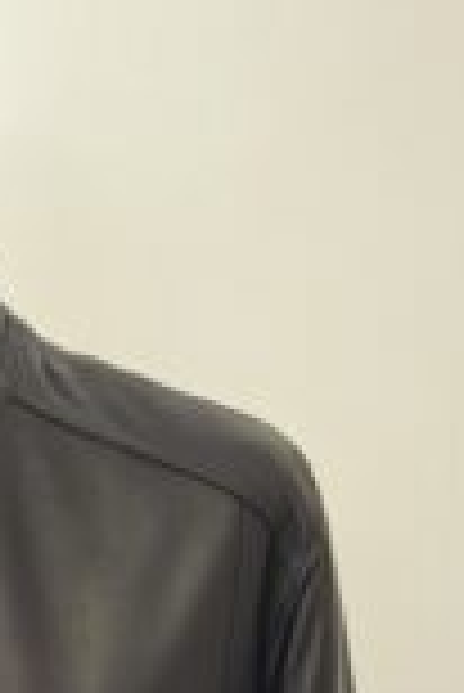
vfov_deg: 27.3
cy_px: 891
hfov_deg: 20.8
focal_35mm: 62
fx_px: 1196
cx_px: -63
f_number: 1.8
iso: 160
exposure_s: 1/60
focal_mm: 5.54
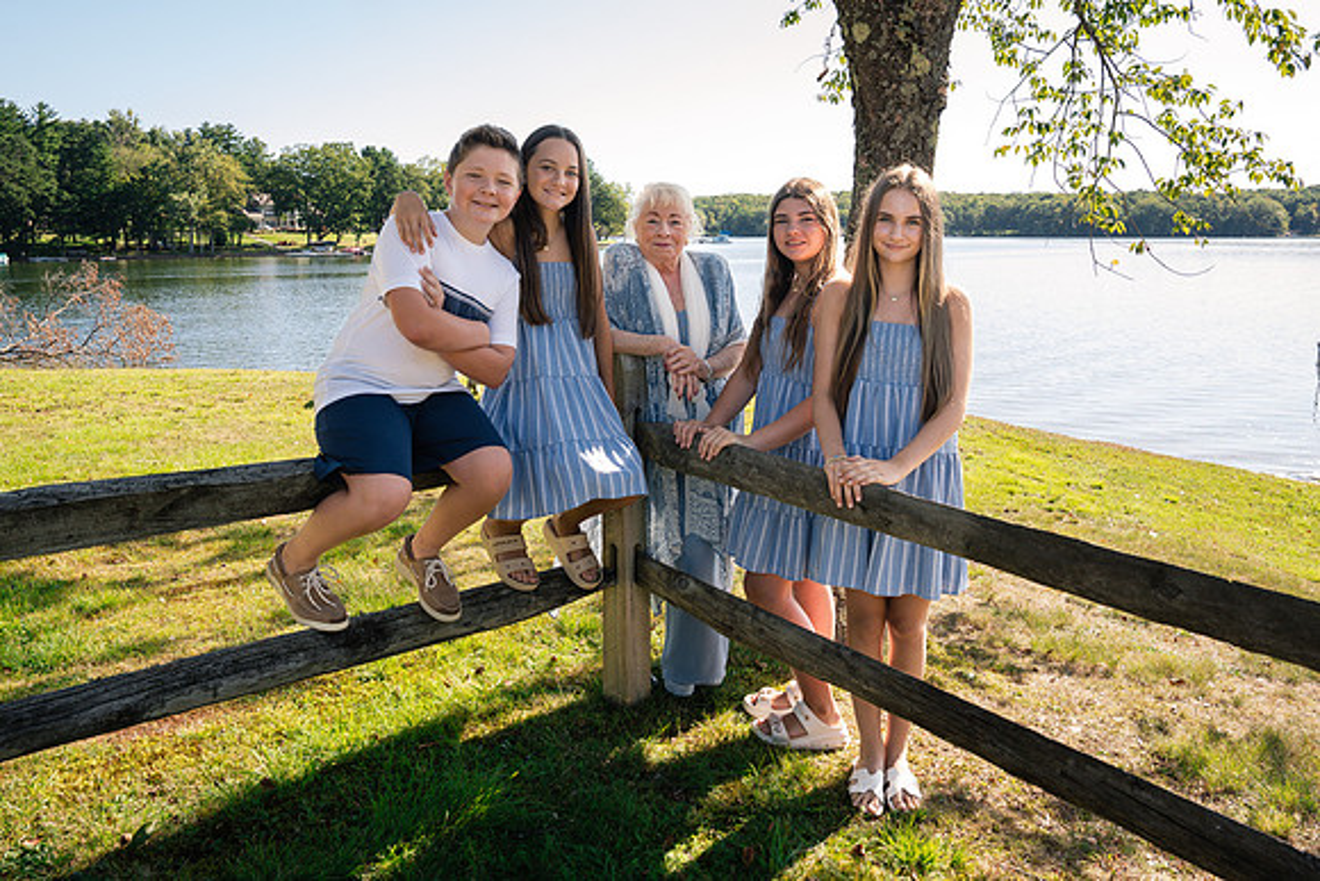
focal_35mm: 27
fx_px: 1001
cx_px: 676
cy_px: 404
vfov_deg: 47.4
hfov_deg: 66.8
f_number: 5.6
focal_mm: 24
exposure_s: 1/250
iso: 250
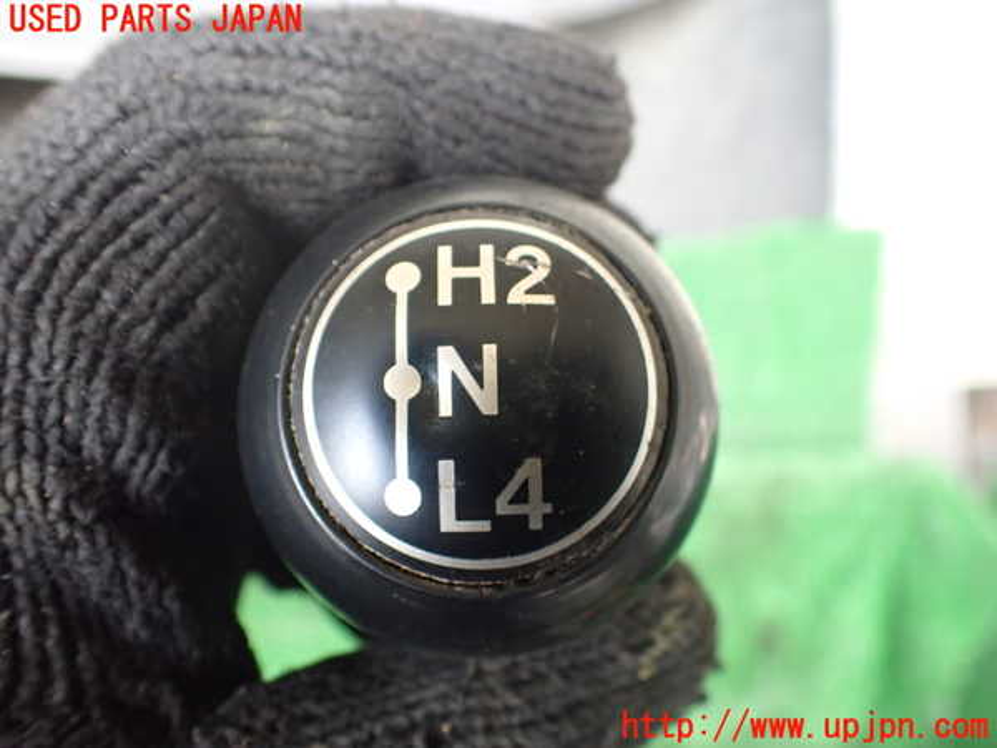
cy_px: 374
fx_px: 864
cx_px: 498
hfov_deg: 60.0
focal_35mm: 30
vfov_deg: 46.8
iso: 500
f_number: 2.3
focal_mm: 5.4
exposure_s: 1/125
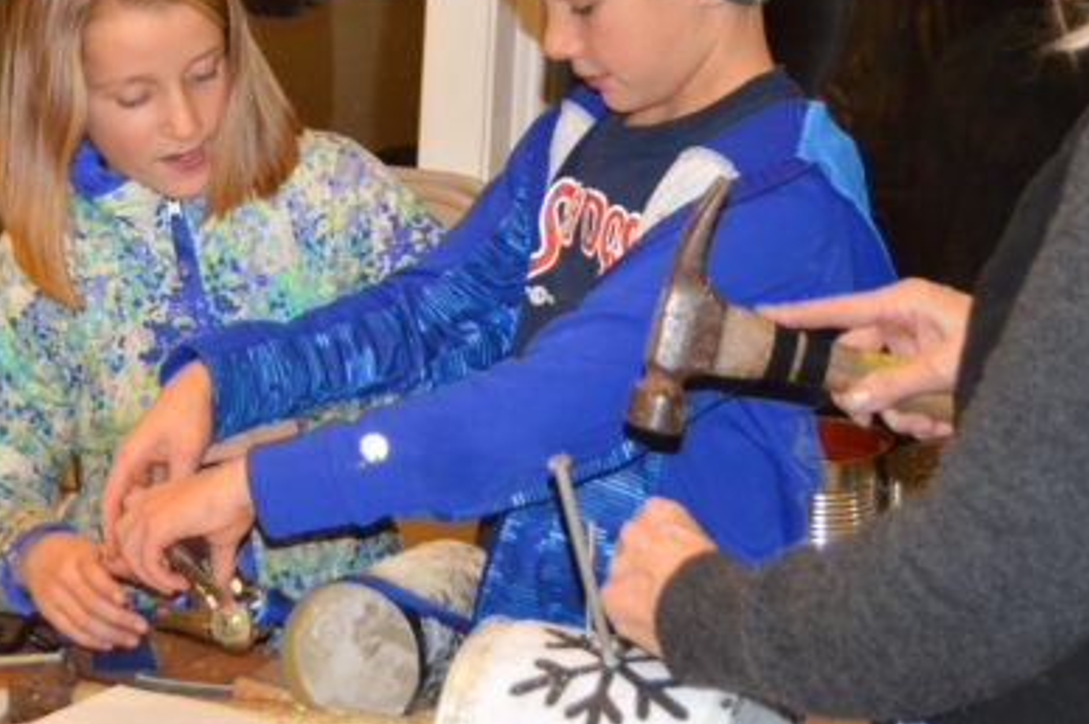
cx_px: 180
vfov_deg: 13.1
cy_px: 184
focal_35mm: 104
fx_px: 3143
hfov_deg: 19.4
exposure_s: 1/60
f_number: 4.5
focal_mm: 35
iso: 400
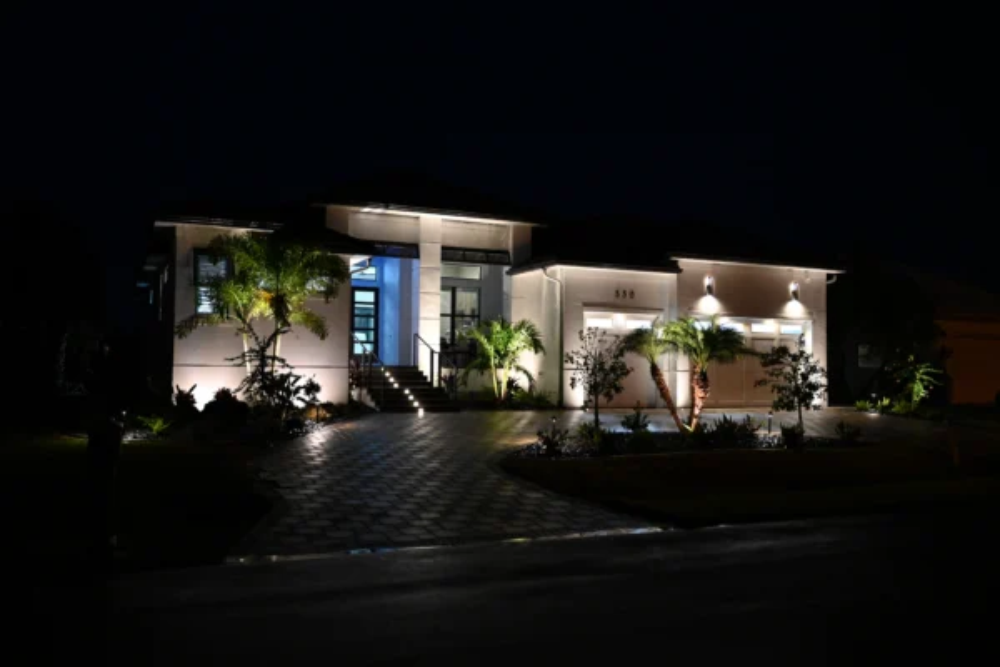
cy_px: 334
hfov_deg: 61.9
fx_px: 833
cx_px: 500
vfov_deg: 43.6
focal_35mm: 30
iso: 6400
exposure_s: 1/60
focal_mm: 30
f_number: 4
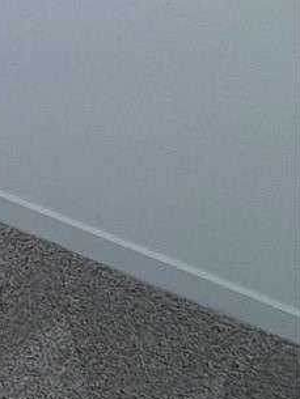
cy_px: -22
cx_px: -703
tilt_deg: -20.2
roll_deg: +2.5
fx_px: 1085
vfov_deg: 20.1
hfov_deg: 9.8
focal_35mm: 94
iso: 40
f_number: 2.2
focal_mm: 2.22
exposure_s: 1/173
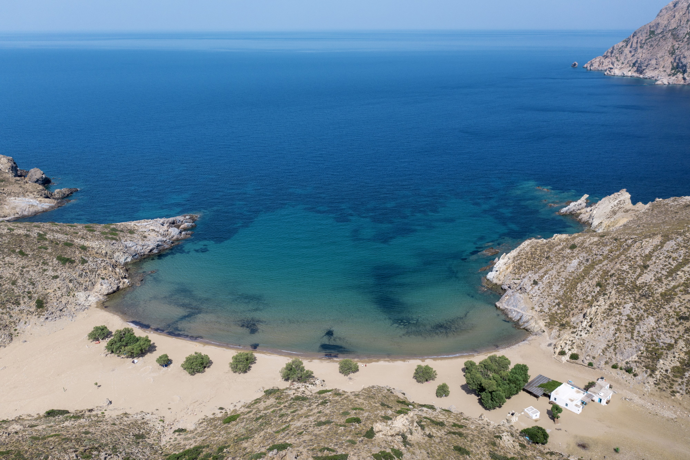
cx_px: 345
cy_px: 230
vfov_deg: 46.4
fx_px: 536
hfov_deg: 65.5
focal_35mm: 28
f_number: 3.2
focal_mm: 10.26
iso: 100
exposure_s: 1/120
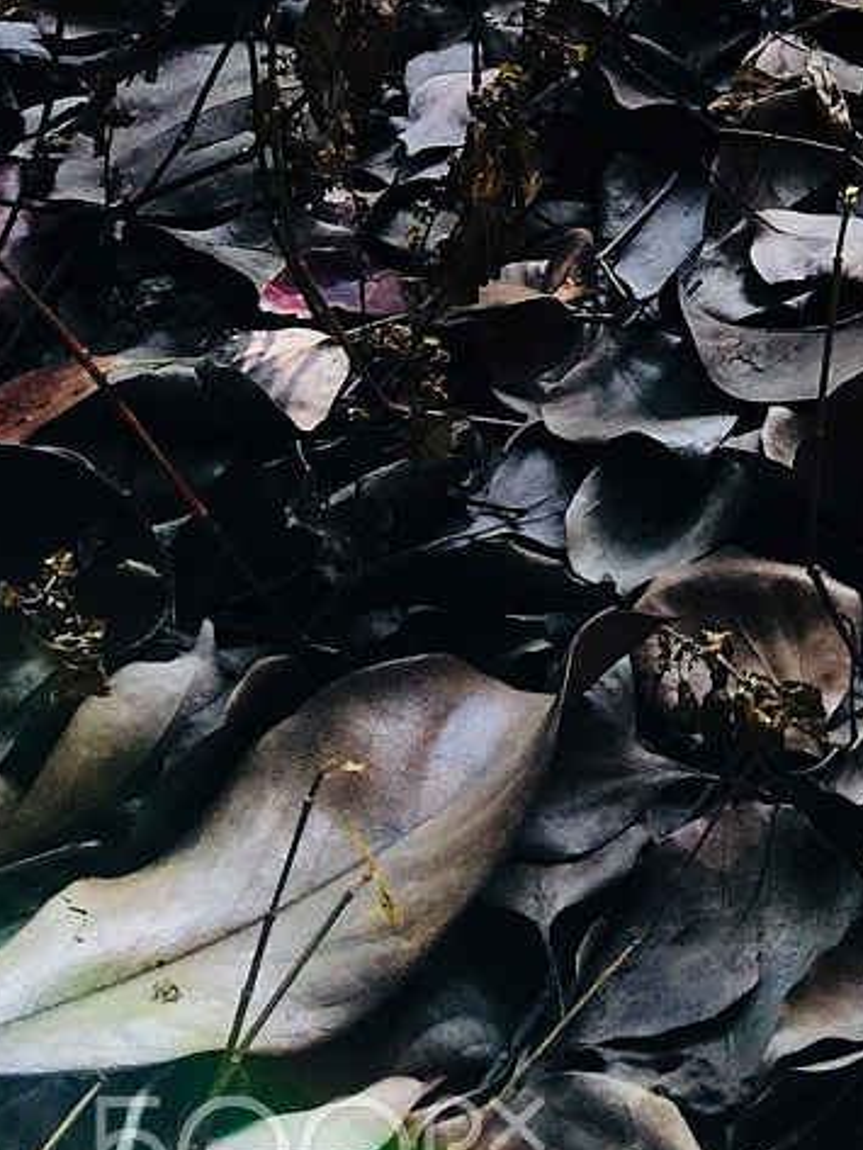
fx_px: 3256
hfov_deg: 13.9
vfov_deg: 18.2
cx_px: 1400
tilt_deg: -24.9
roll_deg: -0.8
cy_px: -474
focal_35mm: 98
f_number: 2.2
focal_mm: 4.15
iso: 25
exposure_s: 1/463
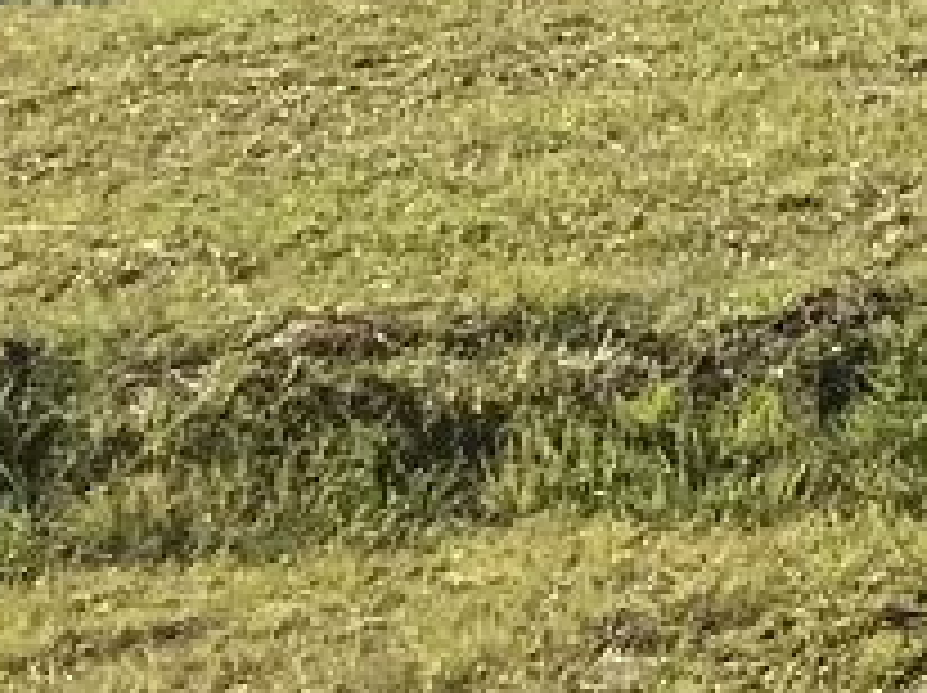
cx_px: 3308
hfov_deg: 7.7
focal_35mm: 204
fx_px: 5457
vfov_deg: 6.5
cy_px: -1568
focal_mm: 3.99
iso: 20
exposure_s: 1/3096
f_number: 1.8
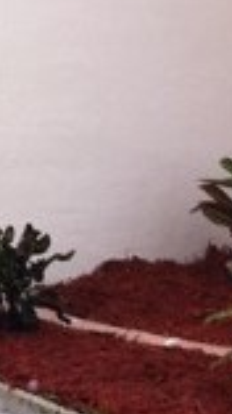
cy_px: 169
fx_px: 2040
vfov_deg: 11.6
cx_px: -157
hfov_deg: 6.4
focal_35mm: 186
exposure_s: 1/258
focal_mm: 3.85
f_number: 2.8
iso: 80
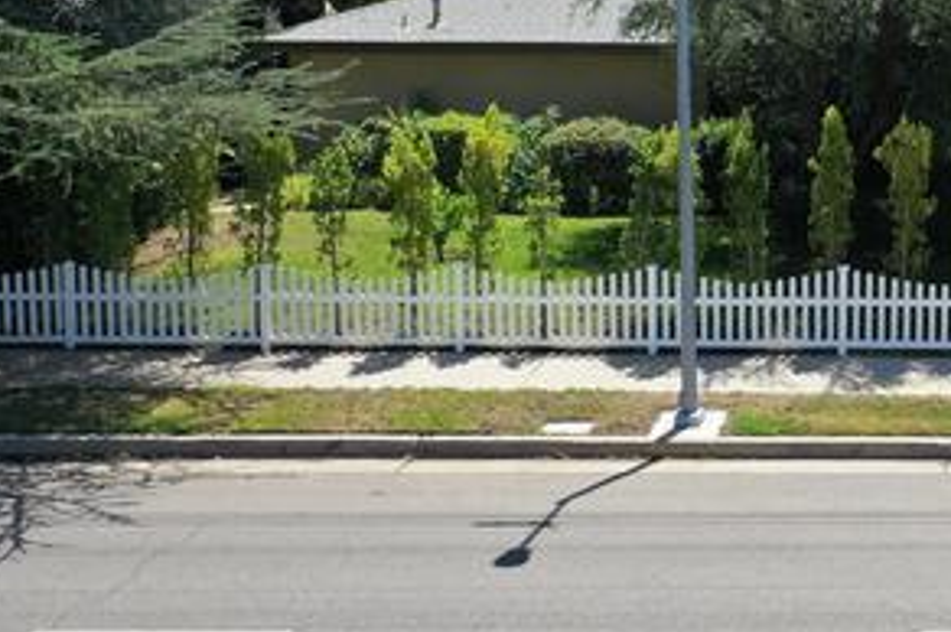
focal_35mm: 72
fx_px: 1900
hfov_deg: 25.7
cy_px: 49
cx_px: 1091
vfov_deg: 18.5
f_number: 5.6
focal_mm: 10.26
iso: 100
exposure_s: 1/500
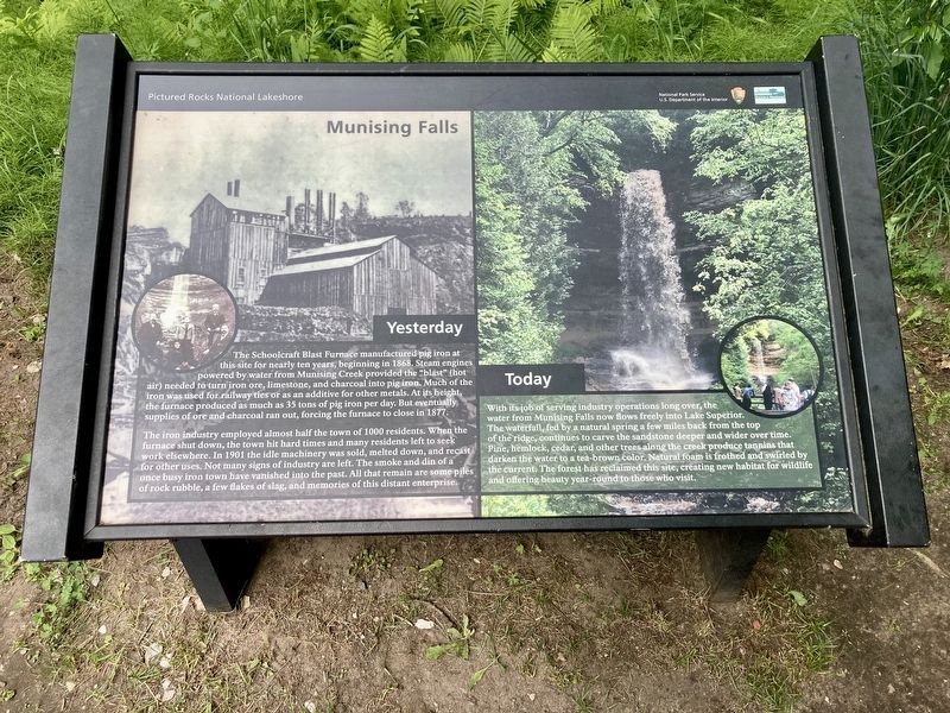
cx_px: 475
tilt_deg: -45.7
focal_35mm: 28
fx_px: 768
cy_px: 356
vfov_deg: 49.7
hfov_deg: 63.4
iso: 20
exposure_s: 1/510
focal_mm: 3.99
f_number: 1.8
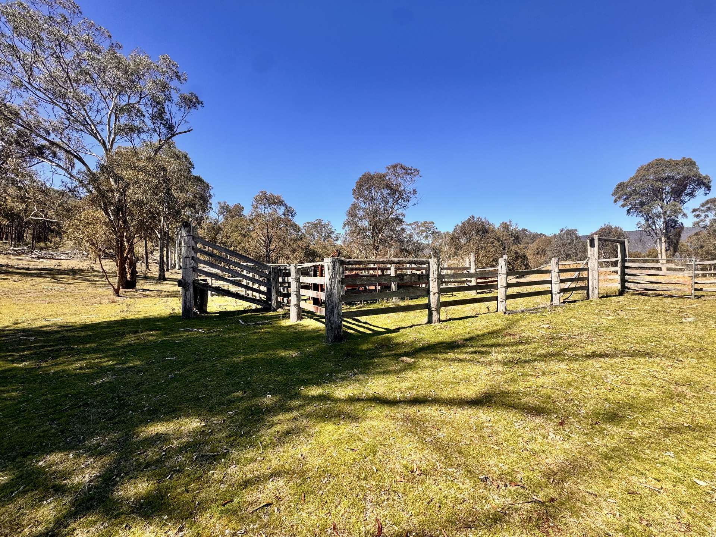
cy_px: 268
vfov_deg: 85.7
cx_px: 358
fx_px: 290
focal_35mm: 14
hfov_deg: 102.1
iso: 50
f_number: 2.2
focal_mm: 2.22
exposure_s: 1/763
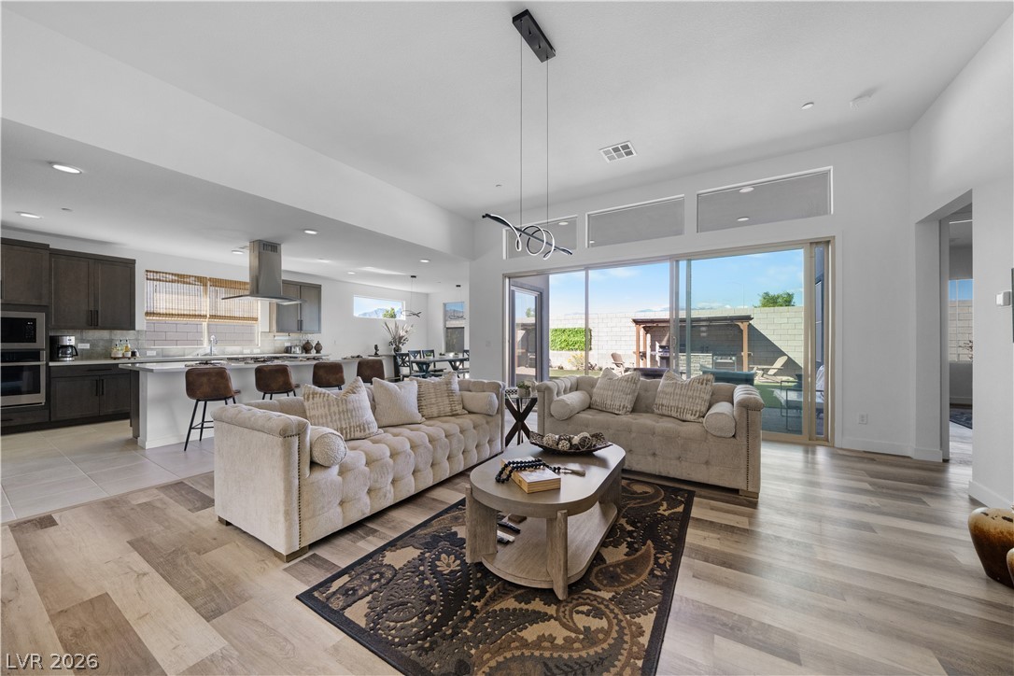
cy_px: 338
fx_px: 366
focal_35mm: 13
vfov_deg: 85.4
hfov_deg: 108.3
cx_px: 507
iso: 2500
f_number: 8
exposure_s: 1/30
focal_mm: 13
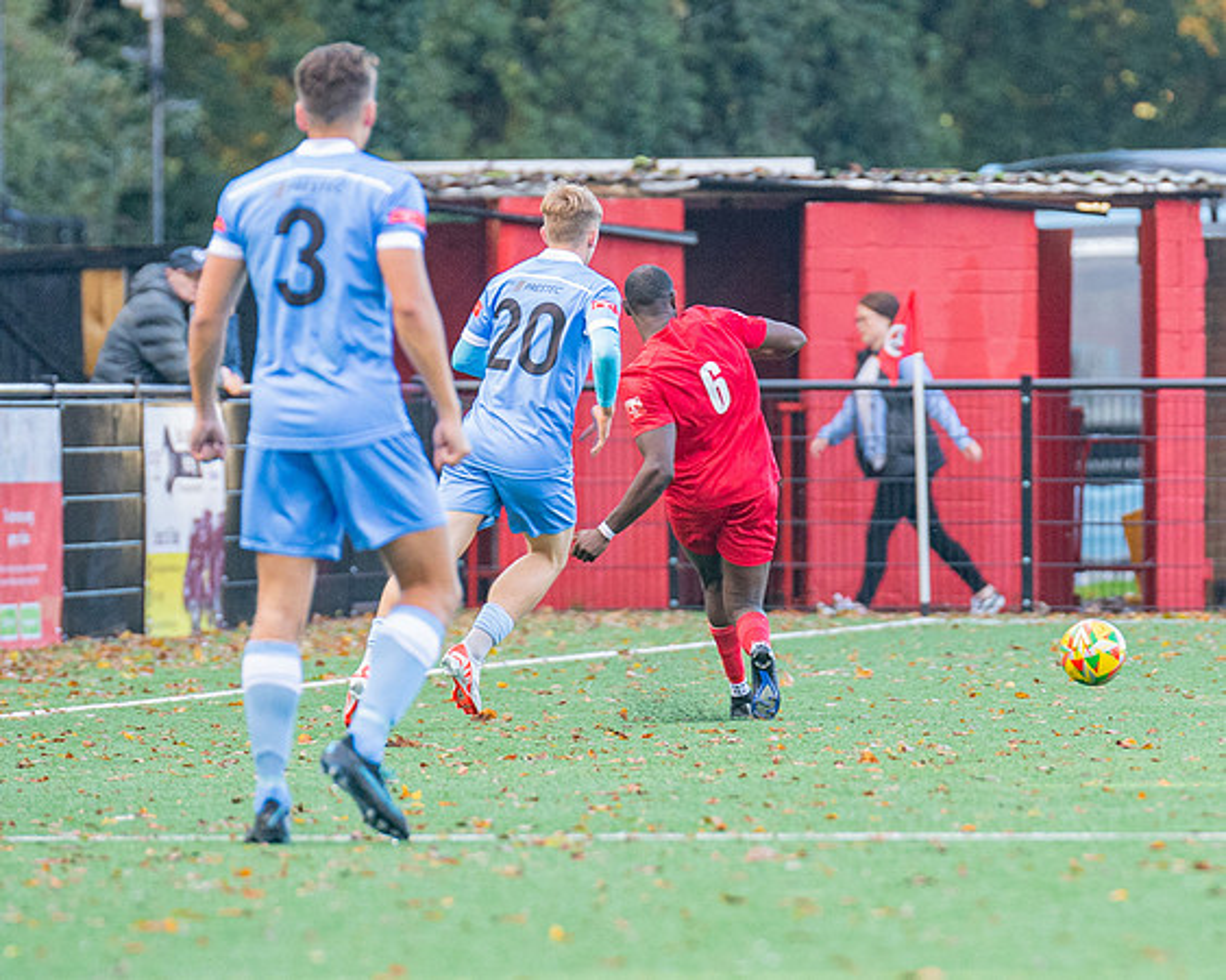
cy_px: 483
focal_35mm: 632
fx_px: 22911
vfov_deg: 2.5
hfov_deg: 3.1
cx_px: 882
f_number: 4
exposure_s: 1/800
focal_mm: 300
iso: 2000
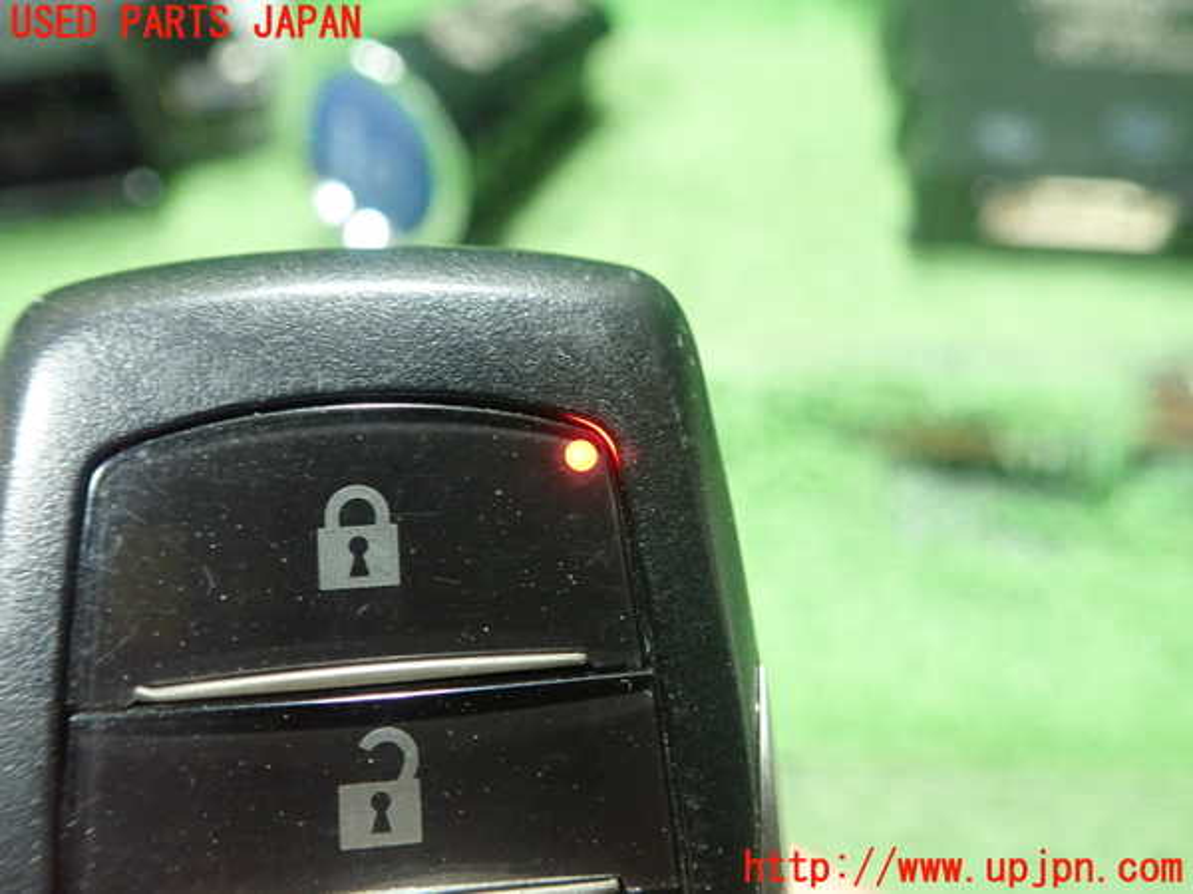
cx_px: 596
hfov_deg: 60.0
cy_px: 447
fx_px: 1034
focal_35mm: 30
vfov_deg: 46.8
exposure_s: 1/50
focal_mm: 5.5
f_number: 2.3
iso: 800
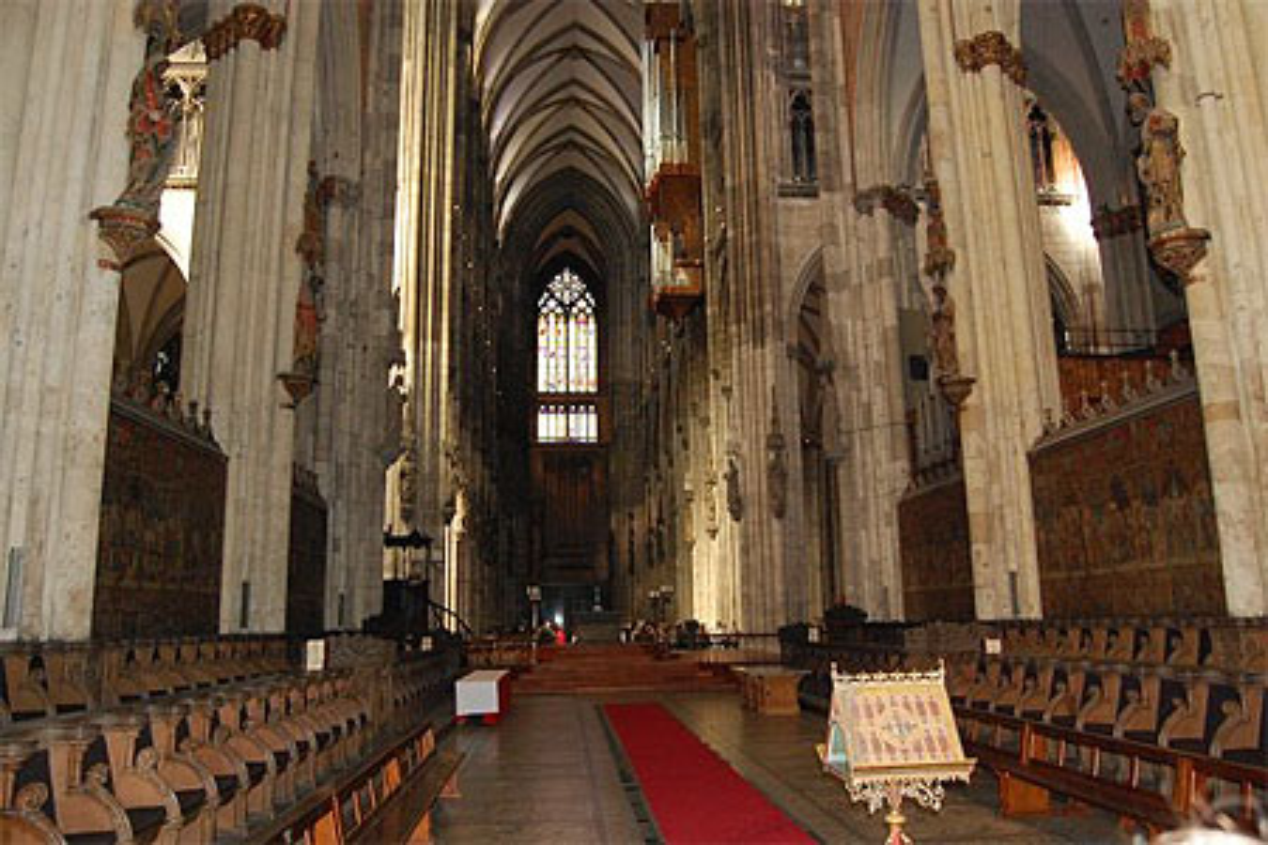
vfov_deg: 47.9
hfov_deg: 67.4
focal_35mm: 27
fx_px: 951
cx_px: 634
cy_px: 422
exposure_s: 1/60
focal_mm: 18
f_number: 5
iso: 1600
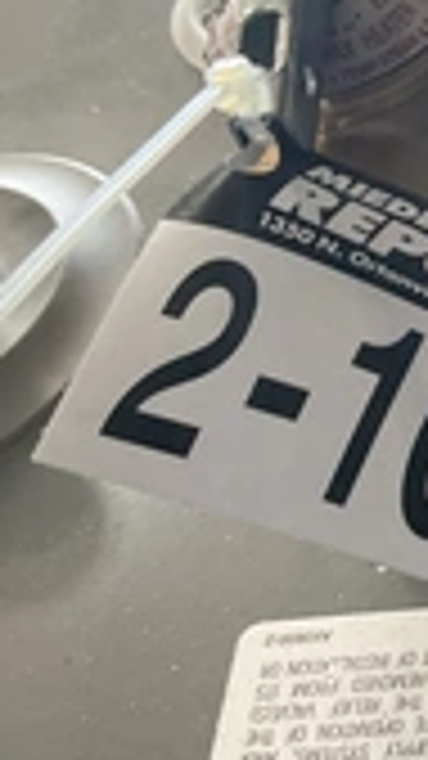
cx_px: 694
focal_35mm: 75
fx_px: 1514
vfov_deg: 28.2
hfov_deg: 14.7
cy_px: 454
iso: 100
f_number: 1.8
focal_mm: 3
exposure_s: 1/60
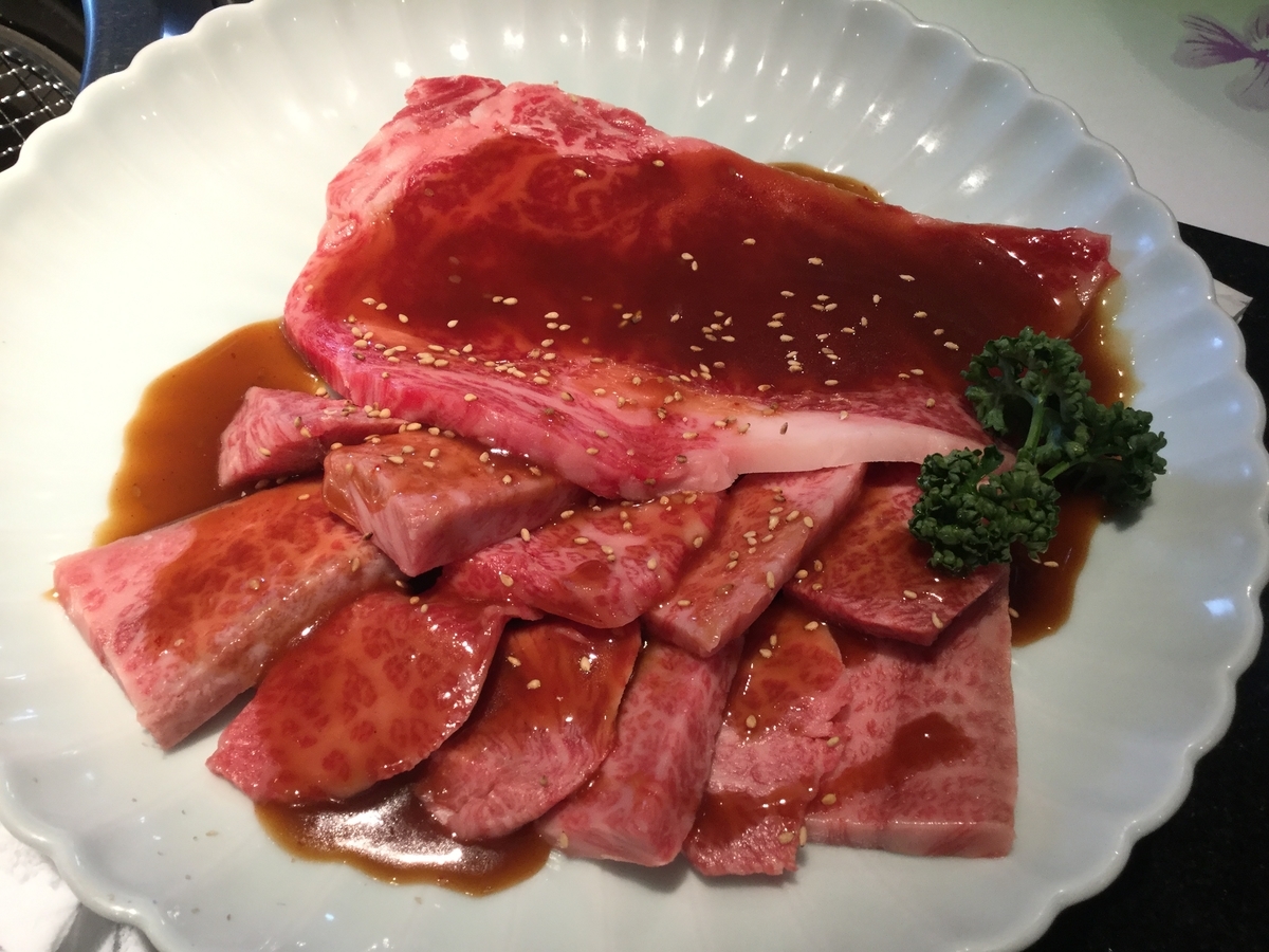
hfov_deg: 58.4
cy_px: 476
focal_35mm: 31
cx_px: 634
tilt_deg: -57.6
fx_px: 1136
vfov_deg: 45.4
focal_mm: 3.3
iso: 50
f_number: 2.4
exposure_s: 1/30
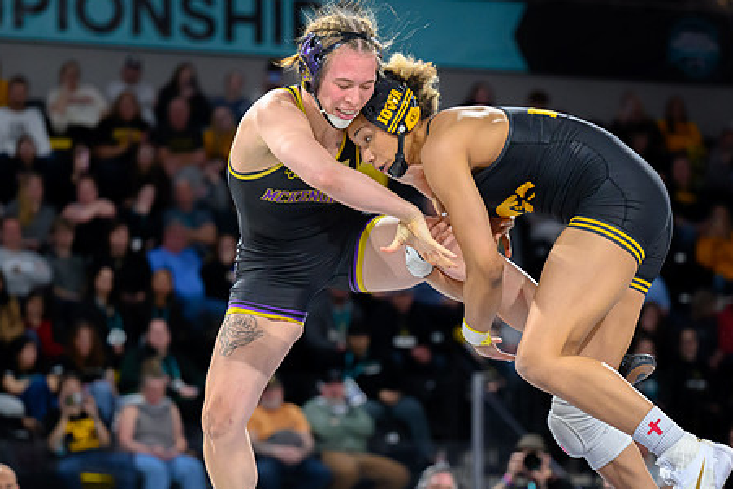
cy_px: 319
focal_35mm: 162
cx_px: 471
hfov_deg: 12.7
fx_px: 3299
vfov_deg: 8.5
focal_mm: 98
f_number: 2.8
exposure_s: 1/800
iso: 5000
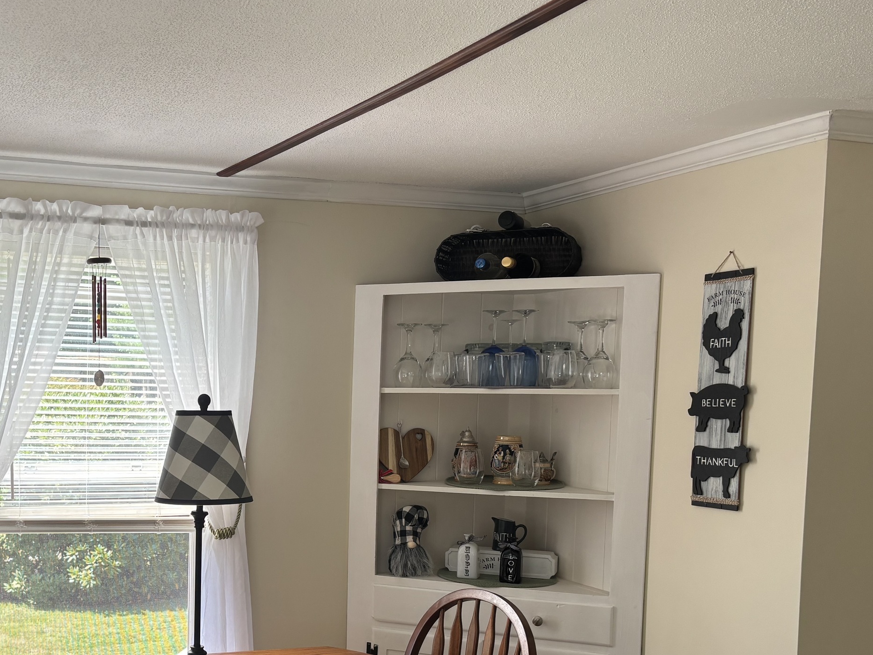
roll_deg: -0.4
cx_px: 179
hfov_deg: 42.0
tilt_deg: -5.6
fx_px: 1085
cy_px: 493
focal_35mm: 43
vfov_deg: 32.9
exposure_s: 1/121
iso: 40
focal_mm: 5.96
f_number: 1.6
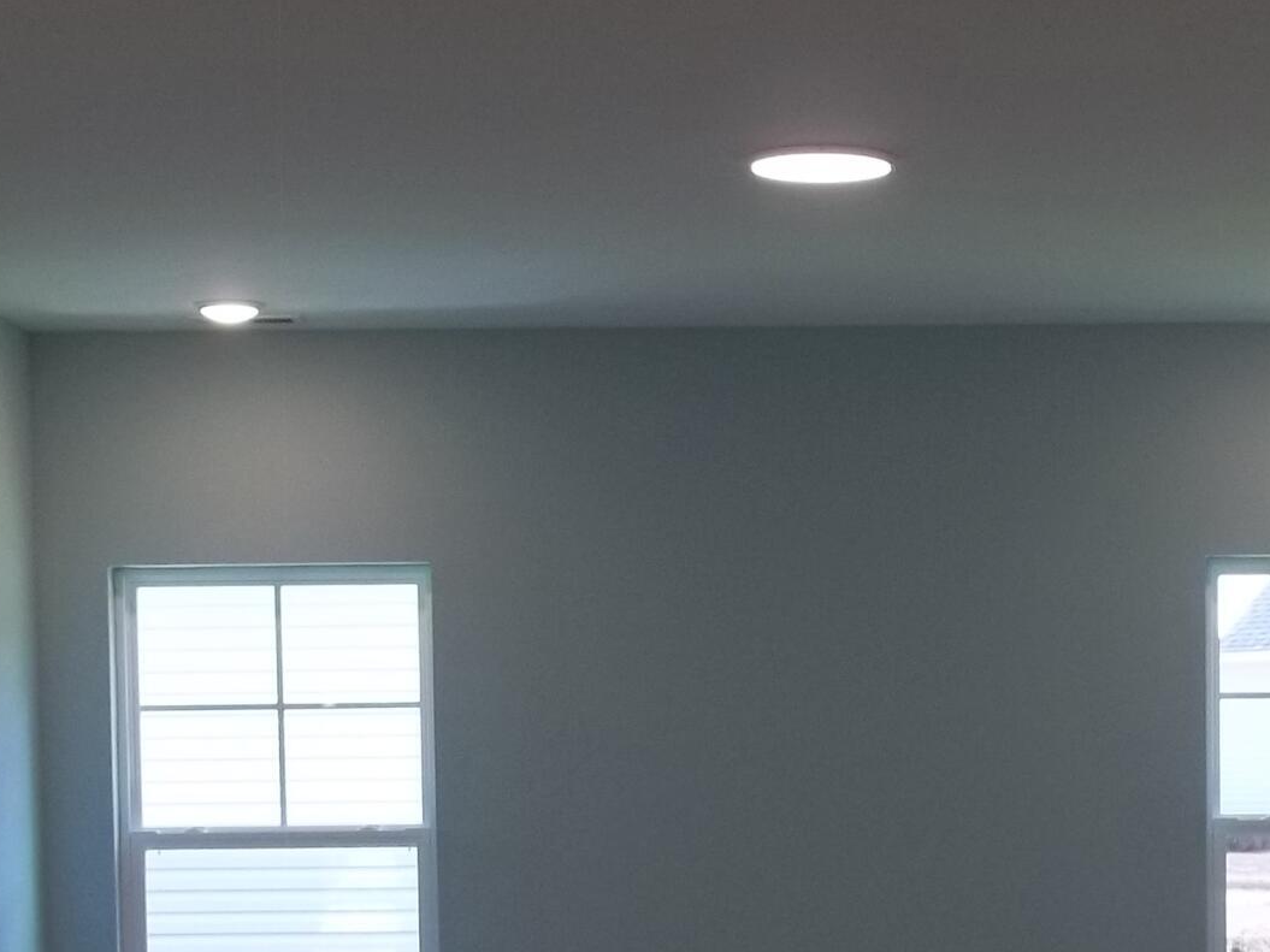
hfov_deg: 21.4
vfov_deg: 15.7
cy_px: 1083
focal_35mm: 91
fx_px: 3338
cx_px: 902
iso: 64
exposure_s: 1/50
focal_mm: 5.7
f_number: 2.9
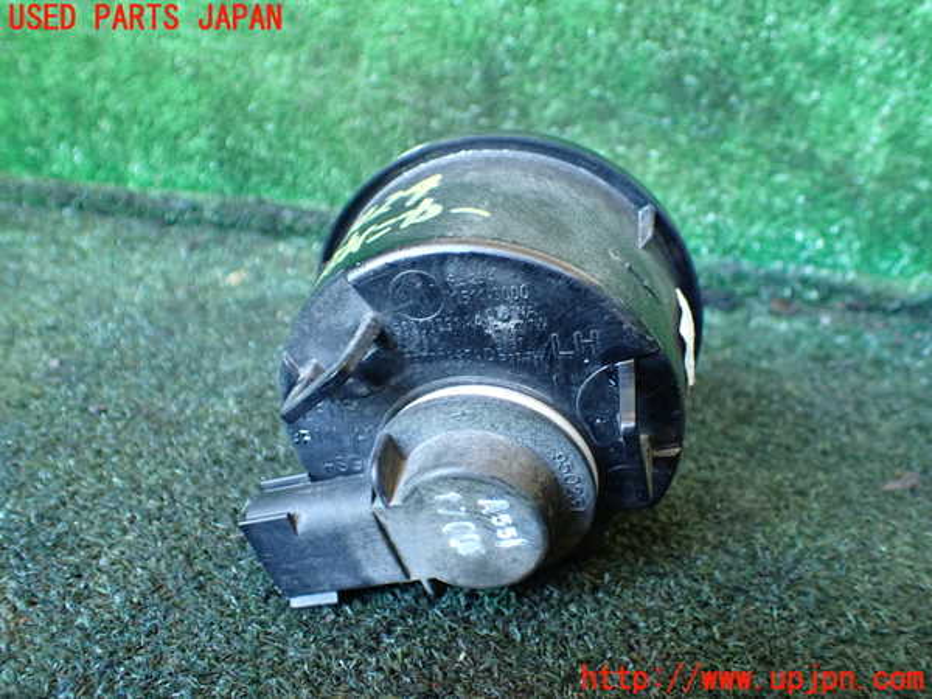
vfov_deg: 46.8
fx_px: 808
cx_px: 466
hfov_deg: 60.0
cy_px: 350
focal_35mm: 30
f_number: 2.3
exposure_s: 1/40
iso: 800
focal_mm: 5.4
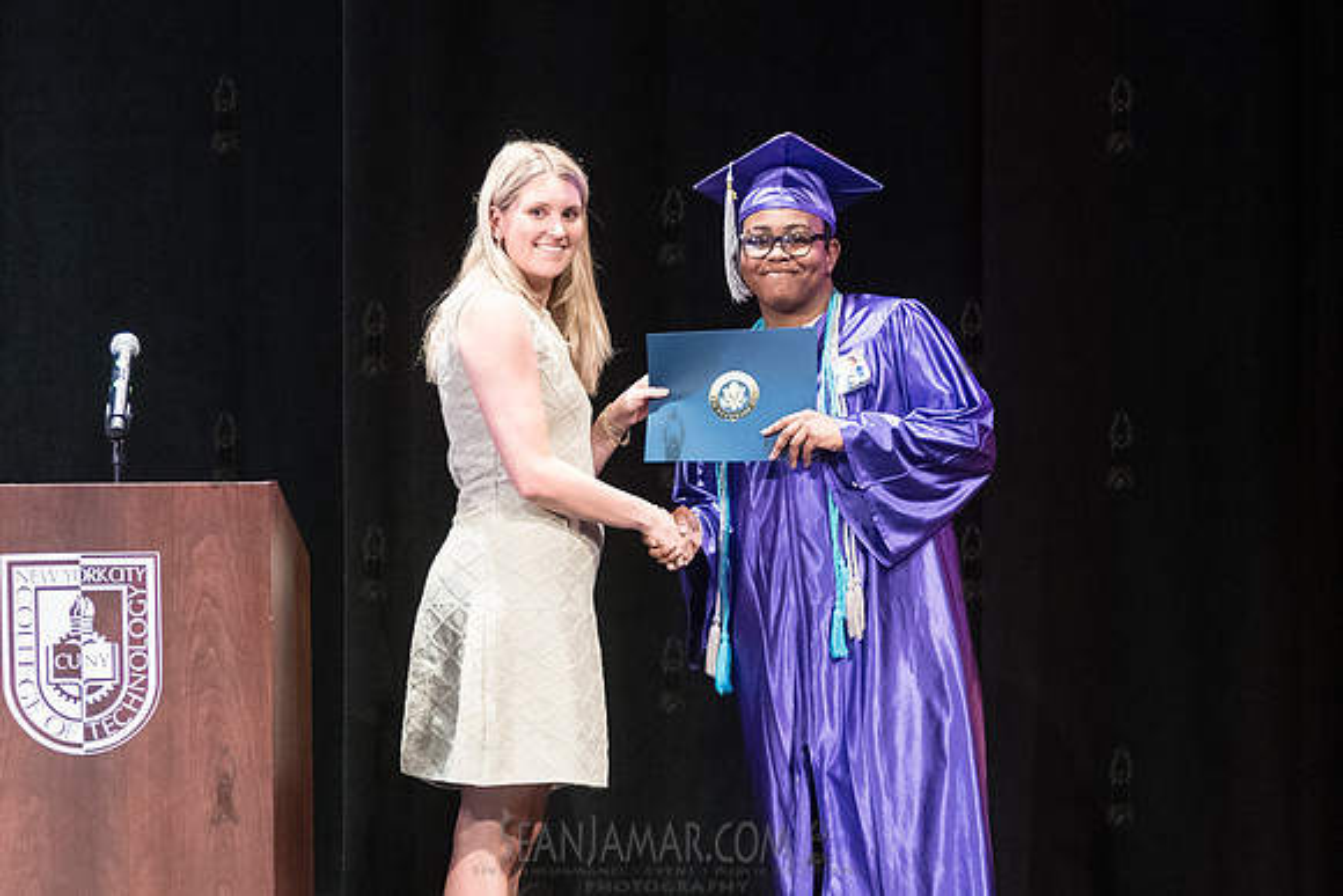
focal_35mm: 240
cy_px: 480
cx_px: 591
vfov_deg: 5.7
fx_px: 8940
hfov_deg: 8.6
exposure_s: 1/250
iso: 4000
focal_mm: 155
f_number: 2.8
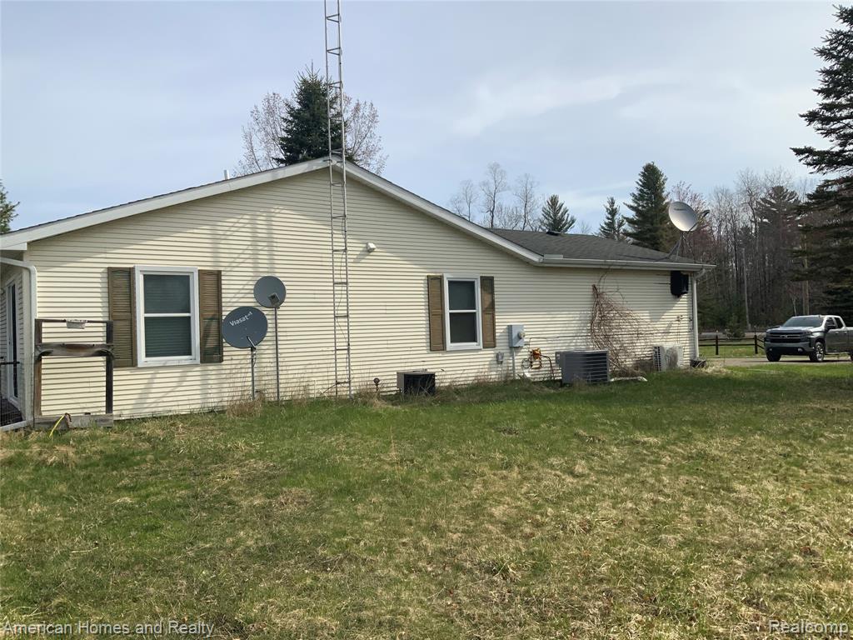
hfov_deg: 61.7
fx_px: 715
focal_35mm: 29
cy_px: 320
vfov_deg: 48.2
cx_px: 426
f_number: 1.8
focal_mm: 3
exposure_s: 1/2801
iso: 20
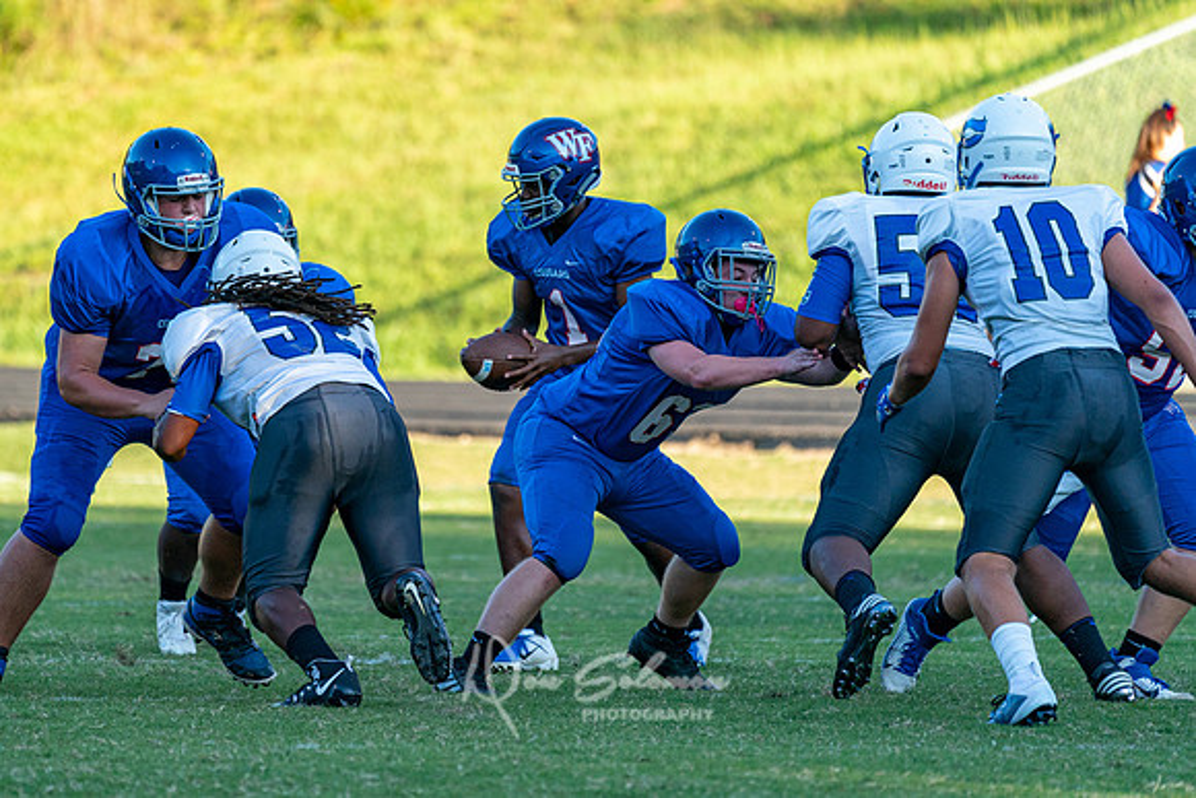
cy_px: 291
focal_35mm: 511
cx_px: 465
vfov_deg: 2.7
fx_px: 16965
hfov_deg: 4.0
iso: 800
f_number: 5.6
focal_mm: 400
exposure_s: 1/1000
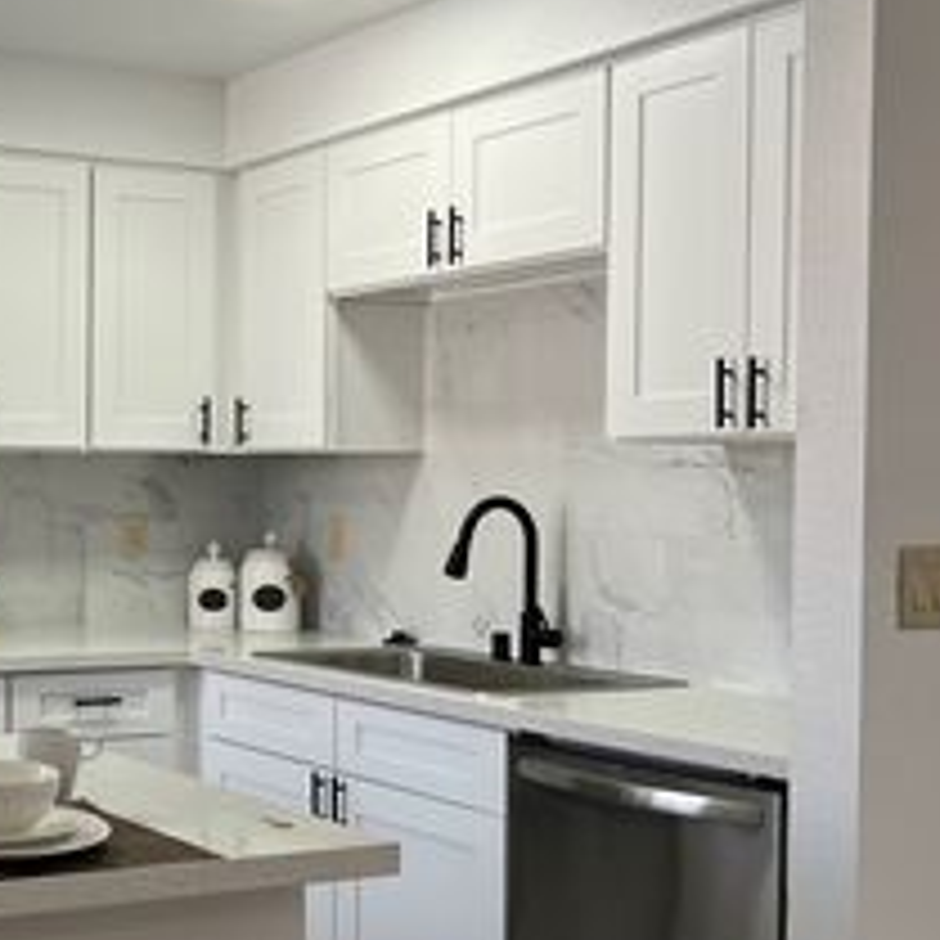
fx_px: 1690
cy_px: 483
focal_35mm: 55
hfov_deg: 28.9
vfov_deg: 31.1
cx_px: -22
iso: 40
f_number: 1.5
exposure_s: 1/120
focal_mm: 5.7
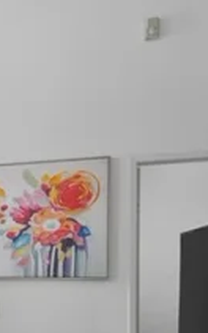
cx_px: -325
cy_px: 290
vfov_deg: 30.3
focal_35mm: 65
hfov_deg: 13.3
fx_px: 589
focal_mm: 16
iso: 400
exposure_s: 1/15
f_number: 4
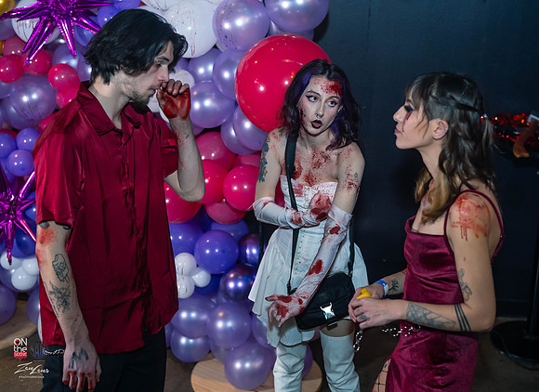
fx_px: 824
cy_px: 157
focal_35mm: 53
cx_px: 315
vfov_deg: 26.7
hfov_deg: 36.1
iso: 4000
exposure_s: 1/250
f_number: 2.2
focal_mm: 42
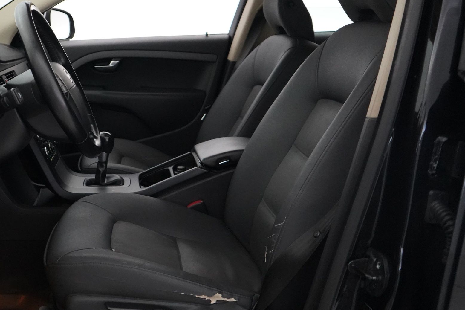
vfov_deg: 29.8
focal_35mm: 45
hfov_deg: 42.3
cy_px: 128
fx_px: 581
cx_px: 115
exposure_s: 1/160
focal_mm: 28
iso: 10000
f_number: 3.5
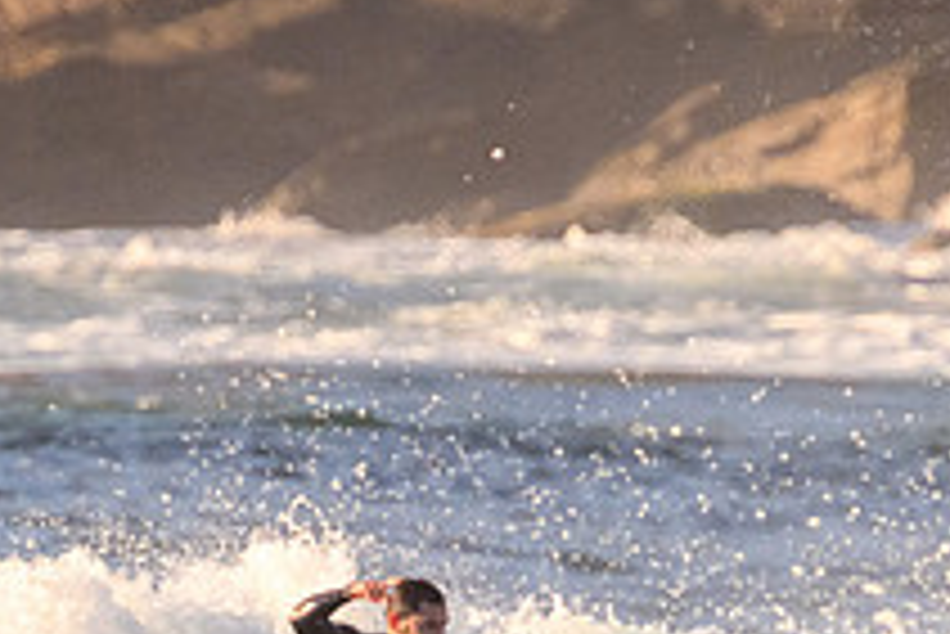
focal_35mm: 2866
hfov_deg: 0.7
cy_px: 658
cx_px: 461
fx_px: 75680
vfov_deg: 0.5
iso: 1800
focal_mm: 800
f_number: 11
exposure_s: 1/2000
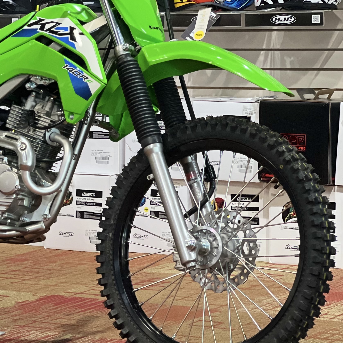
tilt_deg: -3.8
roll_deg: +0.0
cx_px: 32
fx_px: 1839
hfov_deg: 10.6
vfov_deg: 10.7
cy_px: 131
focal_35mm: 164
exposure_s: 1/30
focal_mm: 9
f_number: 2.8
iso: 400
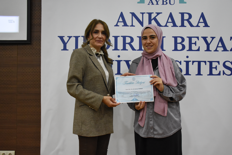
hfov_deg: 57.2
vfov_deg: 40.0
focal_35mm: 33
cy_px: 78
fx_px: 213
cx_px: 116
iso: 4000
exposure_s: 1/100
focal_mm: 22
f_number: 5
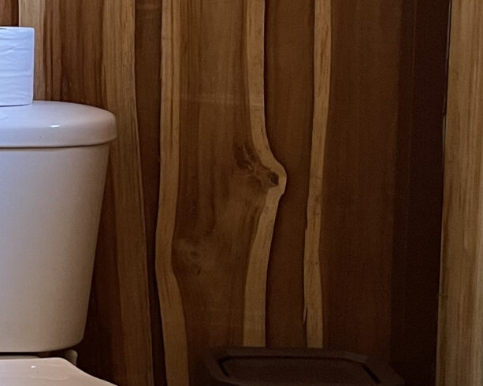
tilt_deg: -9.5
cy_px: 105
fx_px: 1515
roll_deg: +1.6
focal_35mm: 106
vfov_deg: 14.5
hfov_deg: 16.5
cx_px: -245
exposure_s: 1/60
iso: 200
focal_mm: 5.1
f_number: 1.6
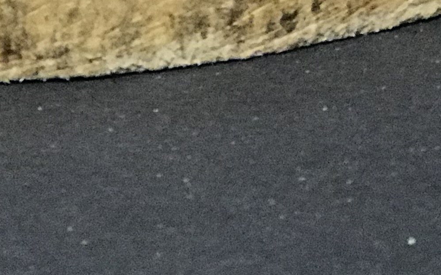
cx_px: 205
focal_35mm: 245
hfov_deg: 8.6
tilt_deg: -21.8
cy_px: -280
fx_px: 2944
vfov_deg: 5.3
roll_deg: +4.5
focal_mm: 6.6
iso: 160
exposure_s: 1/50
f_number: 2.8
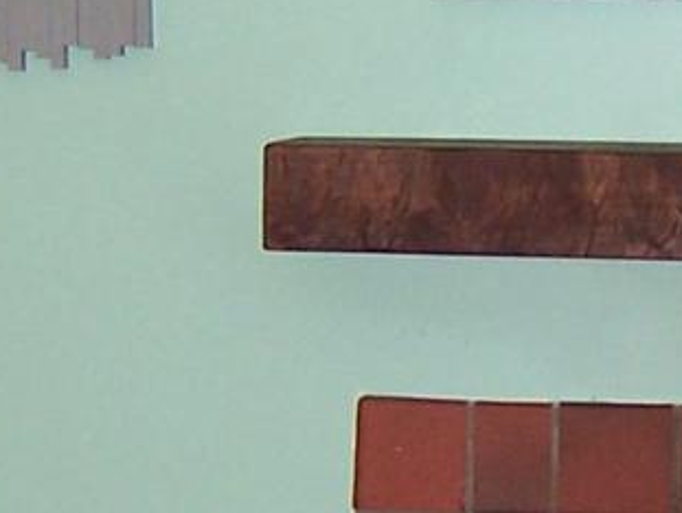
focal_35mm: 185
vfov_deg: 8.0
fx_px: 3649
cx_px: 816
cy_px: 471
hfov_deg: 10.5
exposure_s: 1/60
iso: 140
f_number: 3.4
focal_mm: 6.7
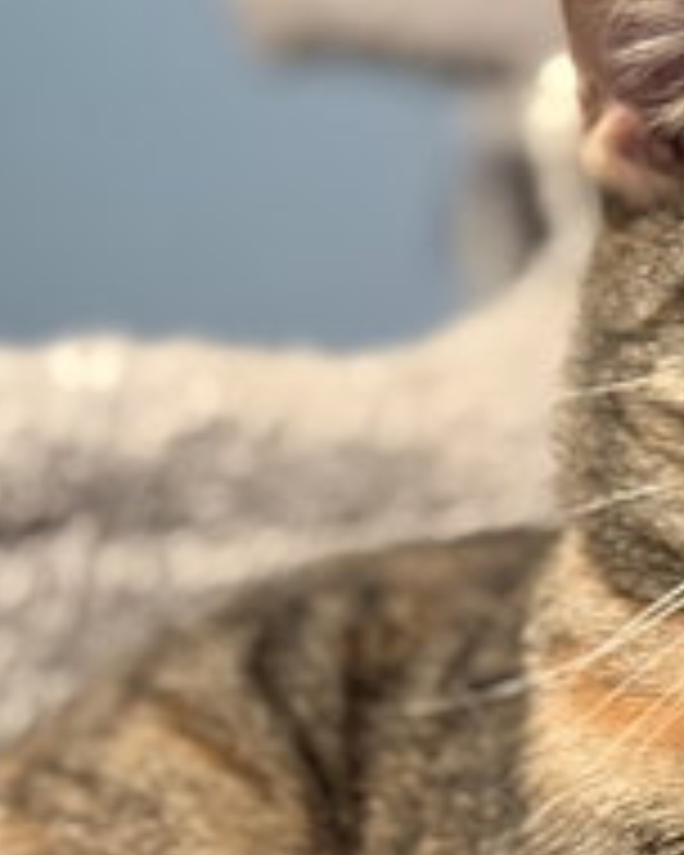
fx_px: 3112
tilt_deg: -18.9
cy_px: 587
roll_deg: -0.7
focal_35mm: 123
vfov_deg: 15.6
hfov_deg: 12.4
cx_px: 693
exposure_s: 1/24
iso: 640
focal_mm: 6.76
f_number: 1.78
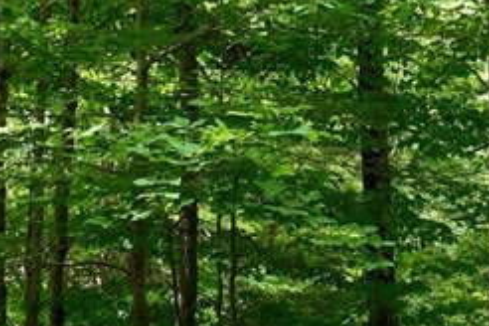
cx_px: 531
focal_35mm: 104
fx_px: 1413
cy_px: 108
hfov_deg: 18.9
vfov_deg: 13.1
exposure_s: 1/200
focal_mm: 12.29
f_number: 2.8
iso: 120
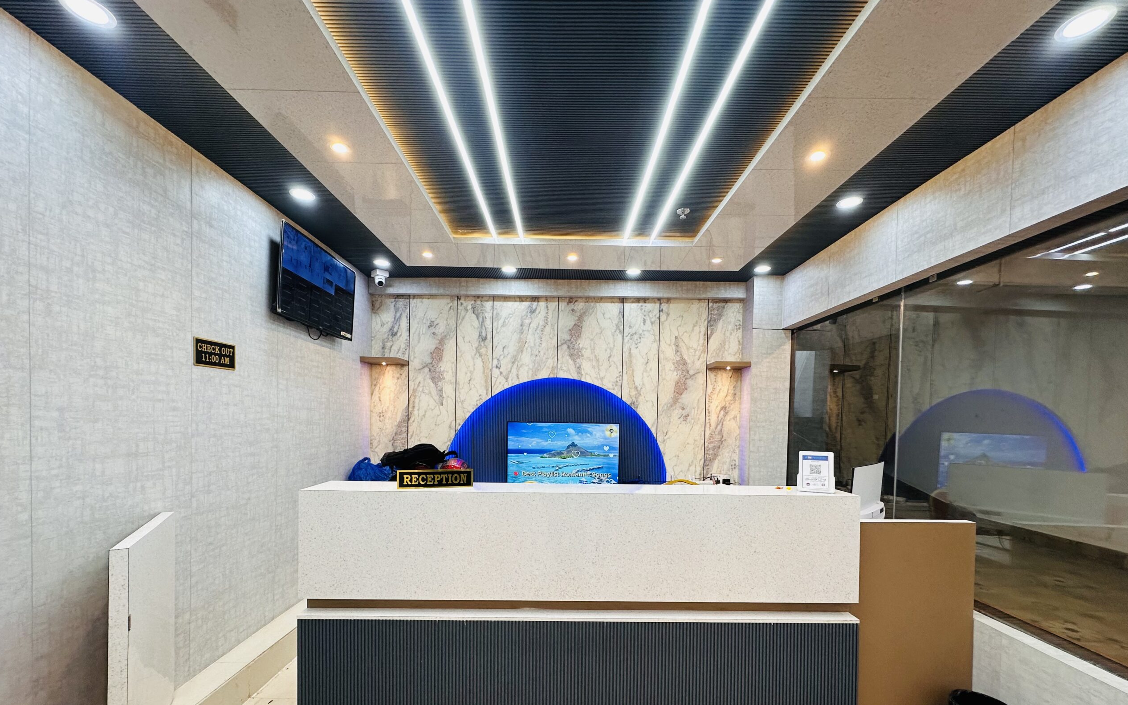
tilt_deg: -0.8
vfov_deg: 73.9
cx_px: 567
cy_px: 425
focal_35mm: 15
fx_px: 461
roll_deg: -1.1
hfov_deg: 101.5
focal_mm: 2.22
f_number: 2.2
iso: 125
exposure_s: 1/100
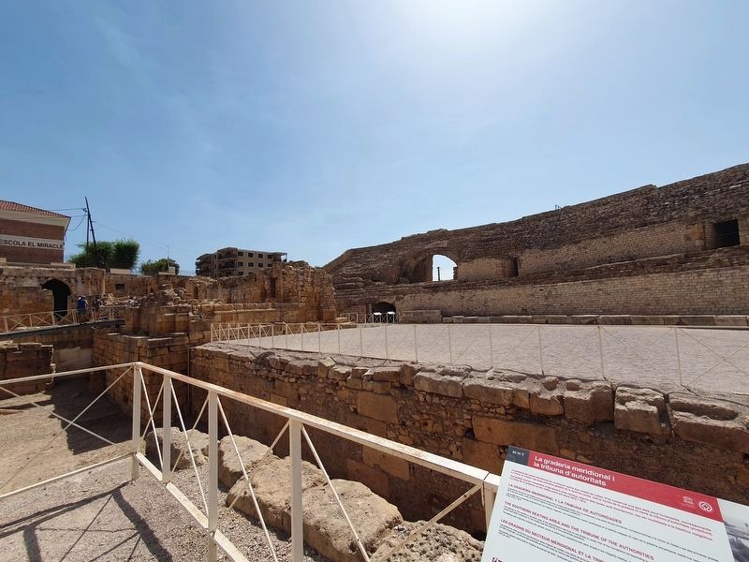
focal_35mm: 13
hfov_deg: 106.2
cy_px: 281
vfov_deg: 89.9
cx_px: 374
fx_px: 281
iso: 50
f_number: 2.2
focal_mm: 1.8
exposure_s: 1/1464
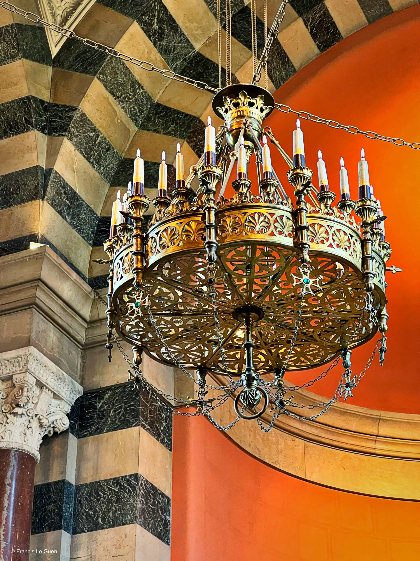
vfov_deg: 25.3
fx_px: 1246
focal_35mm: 77
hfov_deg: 19.1
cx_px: 210
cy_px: 280
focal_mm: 9
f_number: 2.8
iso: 640
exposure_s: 1/50
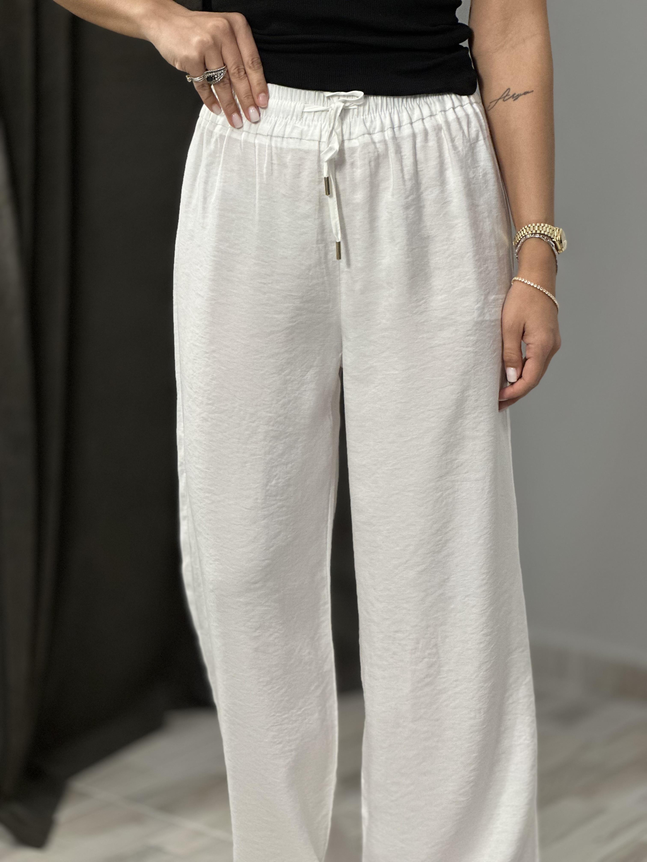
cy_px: 431
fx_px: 1919
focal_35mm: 77
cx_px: 324
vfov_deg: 25.3
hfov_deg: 19.1
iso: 125
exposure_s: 1/100
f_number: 2.8
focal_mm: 9
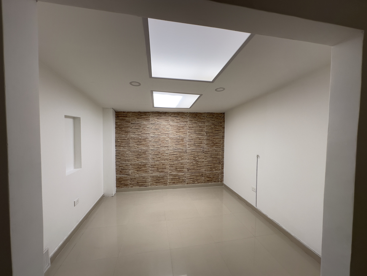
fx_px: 148
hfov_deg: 102.1
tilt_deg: -2.1
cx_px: 184
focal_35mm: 14
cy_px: 138
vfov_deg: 85.7
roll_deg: -0.8
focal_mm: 2.22
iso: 50
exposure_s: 1/176
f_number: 2.2
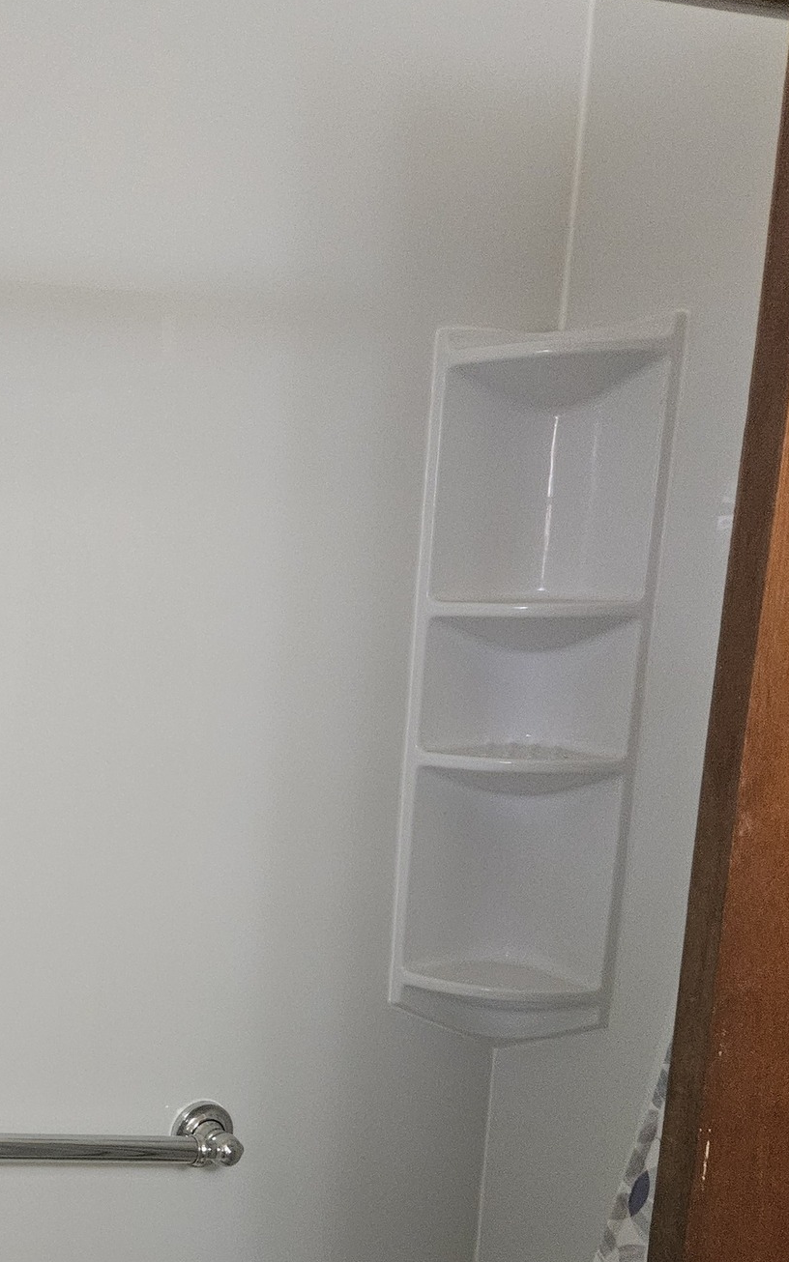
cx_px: -7
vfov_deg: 44.4
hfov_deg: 28.0
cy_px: 977
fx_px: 1480
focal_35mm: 43
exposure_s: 1/120
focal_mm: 5.4
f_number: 1.8
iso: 800
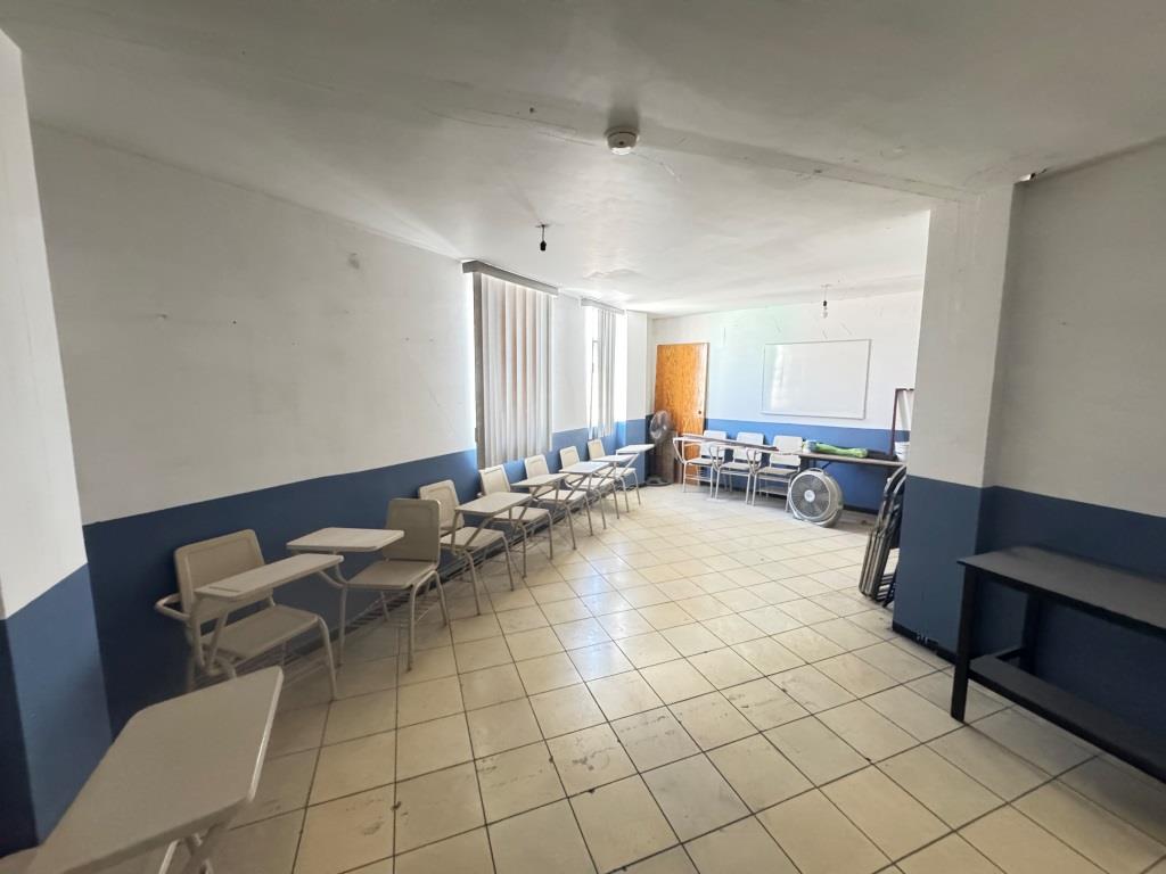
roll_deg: +0.1
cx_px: 583
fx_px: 472
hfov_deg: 102.1
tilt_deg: -6.8
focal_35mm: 14
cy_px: 437
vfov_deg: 85.7
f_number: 2.2
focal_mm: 2.22
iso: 1250
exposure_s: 1/60
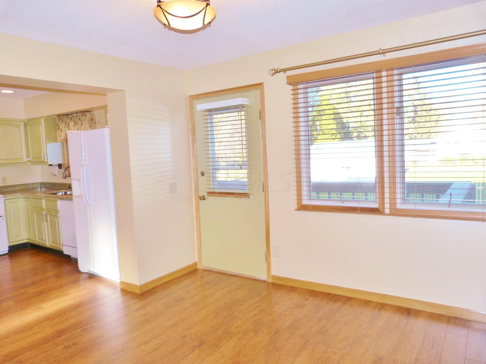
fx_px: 351
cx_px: 243
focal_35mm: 25
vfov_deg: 54.9
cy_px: 182
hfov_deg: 69.4
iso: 125
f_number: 2.8
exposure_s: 1/60
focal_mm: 4.5
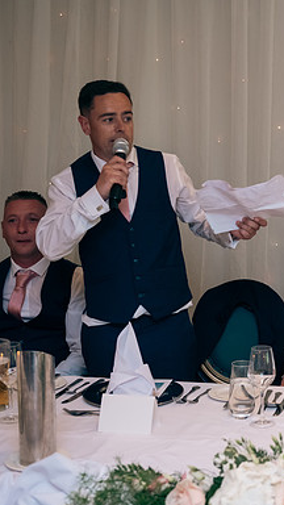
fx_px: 1017
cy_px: 253
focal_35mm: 76
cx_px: 337
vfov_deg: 27.9
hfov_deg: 15.3
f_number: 3.5
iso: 640
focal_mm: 48
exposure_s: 1/160
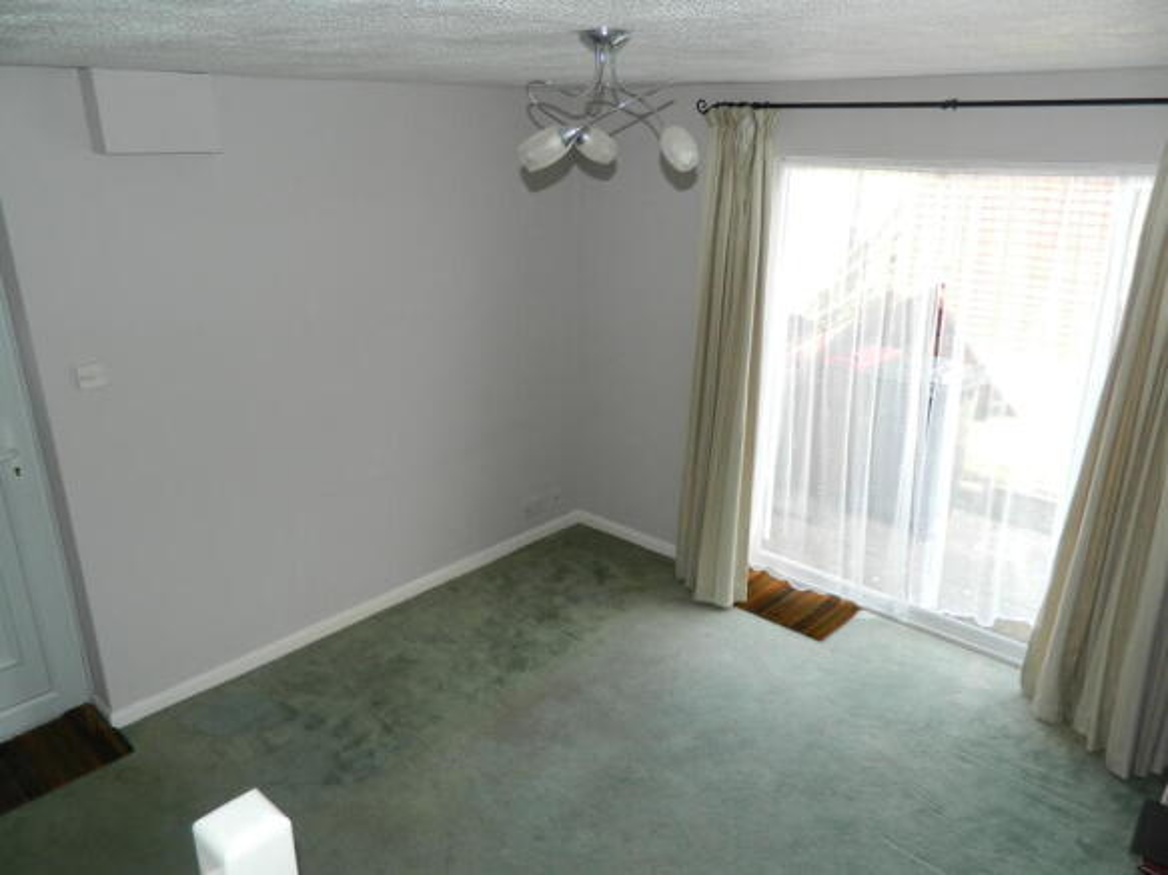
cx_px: 584
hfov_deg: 69.4
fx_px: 843
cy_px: 438
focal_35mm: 25
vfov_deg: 54.9
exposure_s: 1/50
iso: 80
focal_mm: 4.5
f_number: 3.1
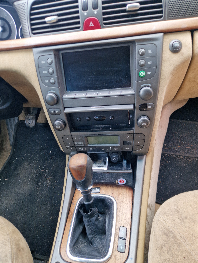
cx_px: 99
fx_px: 175
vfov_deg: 73.9
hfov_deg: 58.9
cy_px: 132
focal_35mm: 23
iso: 50
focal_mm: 5.4
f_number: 1.8
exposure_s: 1/100
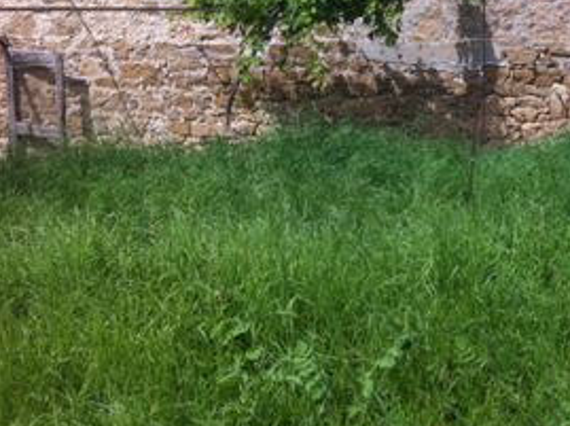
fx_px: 1283
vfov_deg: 18.5
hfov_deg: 23.6
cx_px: 614
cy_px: 42
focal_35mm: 78
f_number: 2.8
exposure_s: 1/887
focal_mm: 3.85
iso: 80
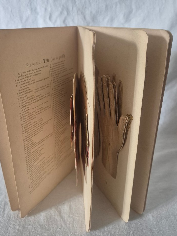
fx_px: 198
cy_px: 121
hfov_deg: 48.2
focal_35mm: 29
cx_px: 89
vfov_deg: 61.6
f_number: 1.8
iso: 1000
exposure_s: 1/100
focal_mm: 5.4
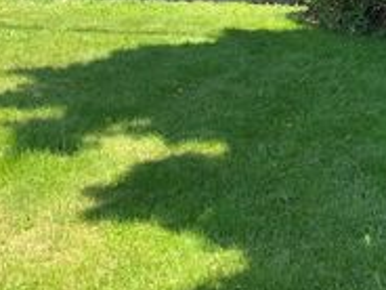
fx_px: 881
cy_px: -47
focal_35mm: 79
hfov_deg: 24.1
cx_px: 340
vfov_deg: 17.9
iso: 16
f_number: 1.8
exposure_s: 1/446
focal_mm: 3
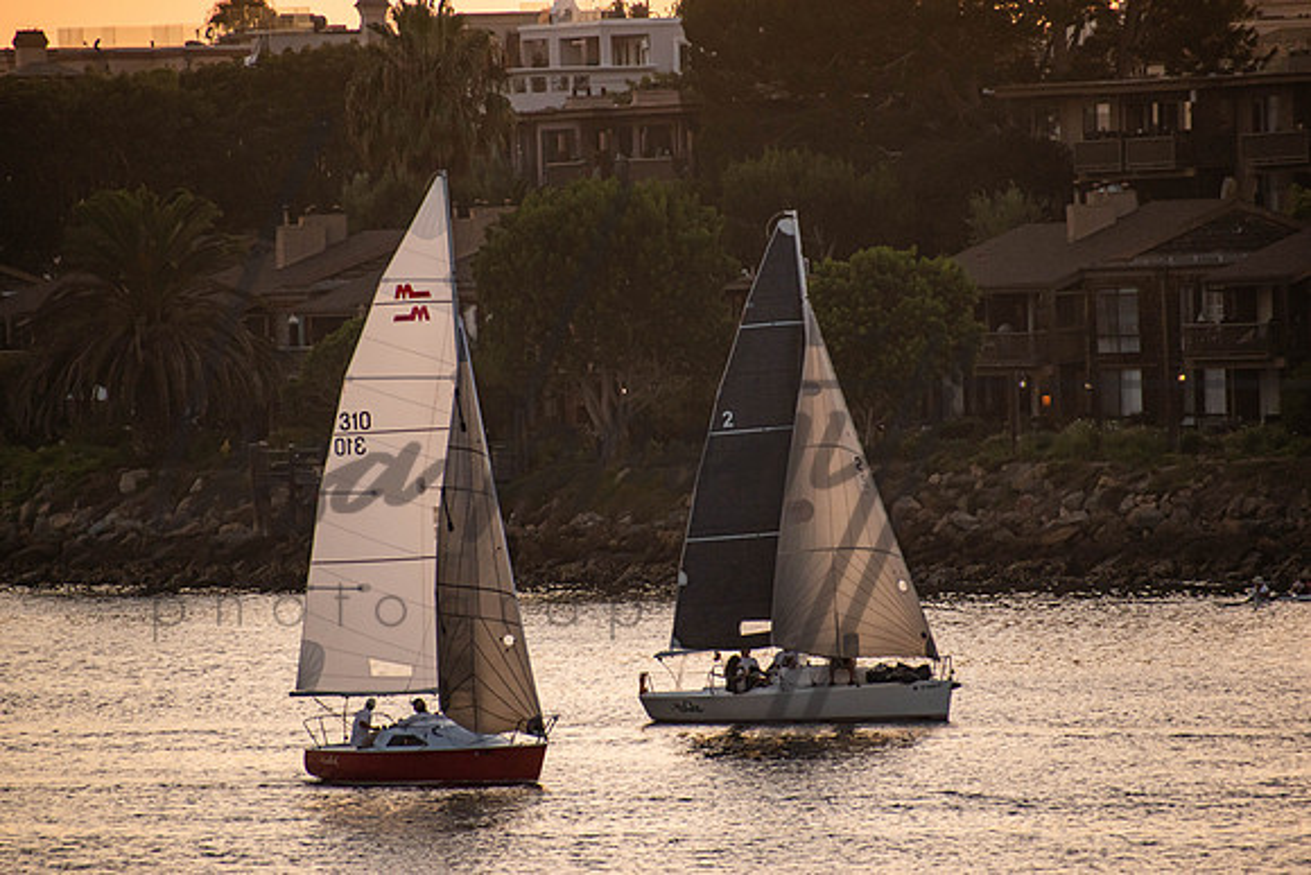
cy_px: 438
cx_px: 656
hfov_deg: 4.6
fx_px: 16391
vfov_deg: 3.1
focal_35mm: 450
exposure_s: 1/125
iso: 800
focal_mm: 300
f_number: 6.3
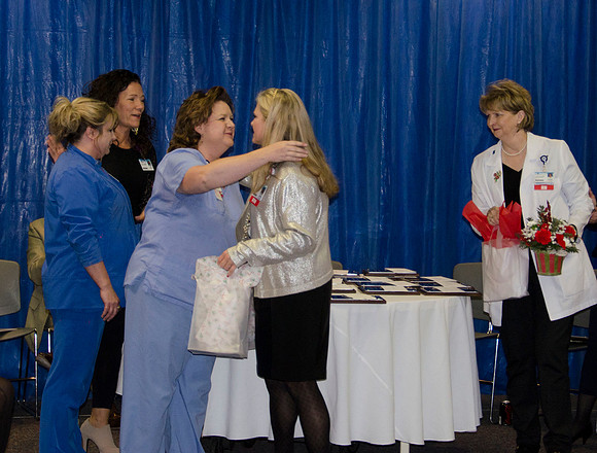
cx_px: 326
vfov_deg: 14.5
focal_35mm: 102
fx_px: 1773
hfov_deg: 19.1
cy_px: 124
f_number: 4.5
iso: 400
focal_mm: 40
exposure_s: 1/60
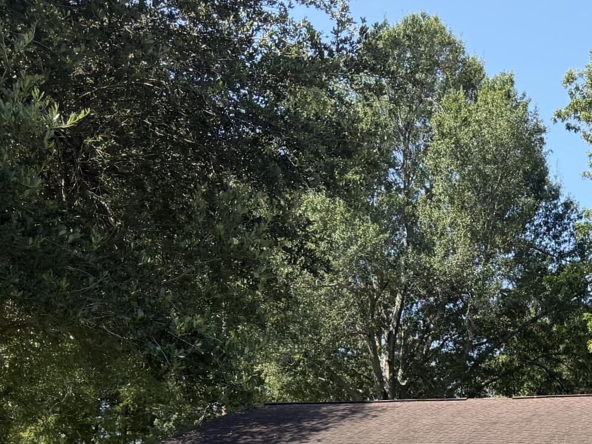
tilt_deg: +3.0
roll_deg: +0.8
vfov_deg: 19.3
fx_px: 1231
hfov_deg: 24.8
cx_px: 680
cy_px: 530
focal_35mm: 72
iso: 80
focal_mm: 6.76
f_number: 1.78
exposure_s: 1/1855
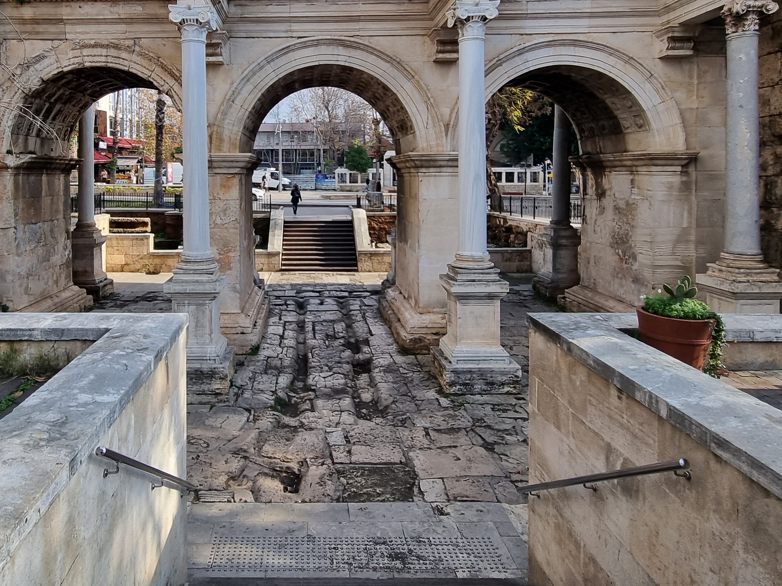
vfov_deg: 55.5
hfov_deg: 70.4
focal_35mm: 24
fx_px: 542
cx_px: 292
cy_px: 190
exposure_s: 1/826
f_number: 2.2
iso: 50
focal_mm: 2.2
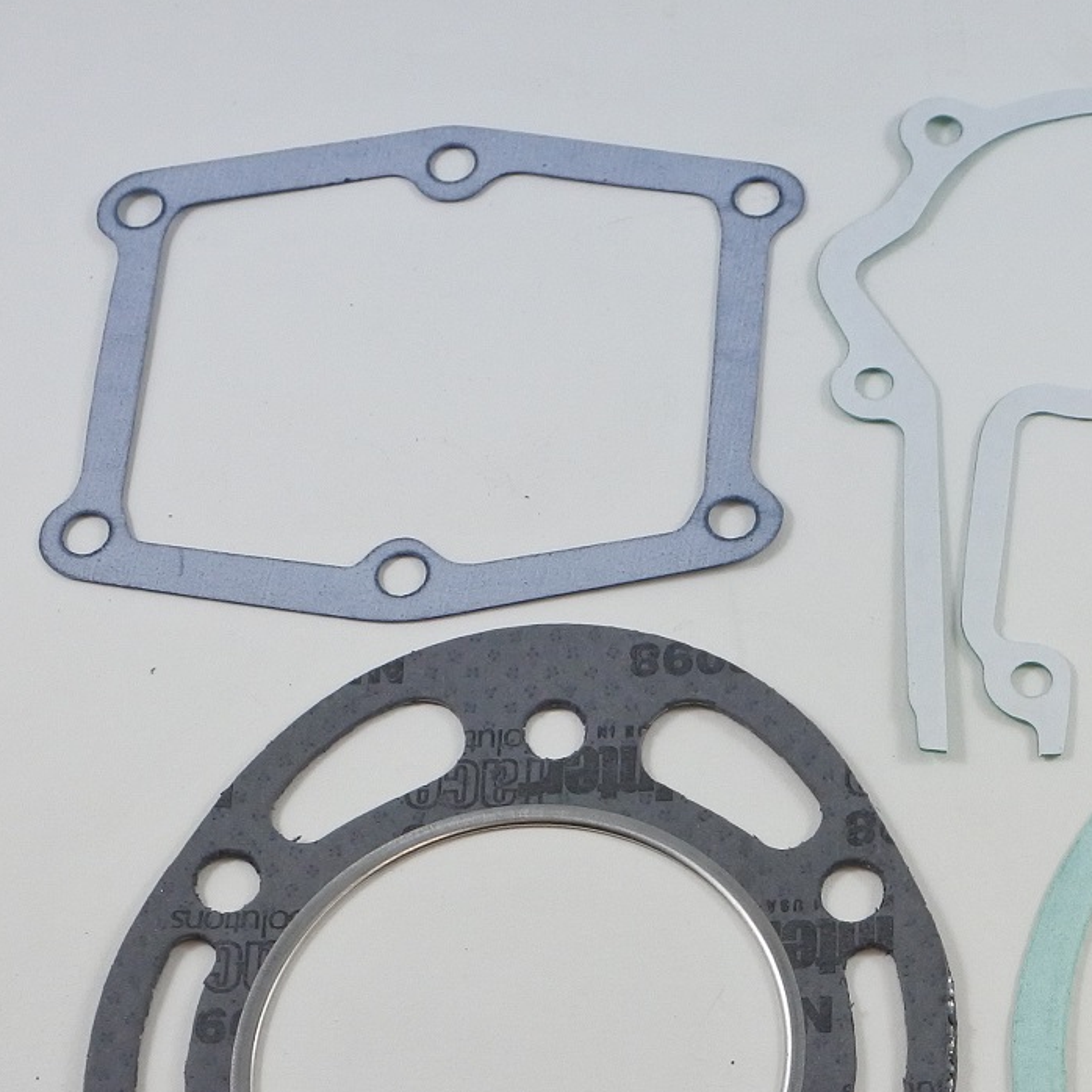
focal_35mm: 64
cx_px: 1040
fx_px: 2284
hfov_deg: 25.8
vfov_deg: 26.4
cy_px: 878
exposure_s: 1/250
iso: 400
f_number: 3.8
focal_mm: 11.2
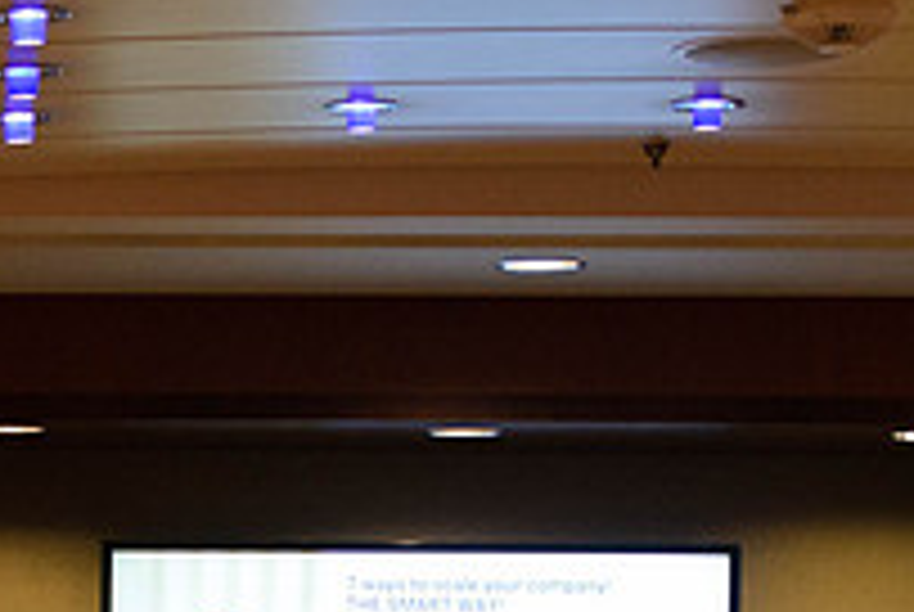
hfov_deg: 14.2
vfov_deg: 9.8
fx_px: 3483
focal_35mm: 137
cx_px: -338
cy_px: 817
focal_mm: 32
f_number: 4.2
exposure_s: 1/60
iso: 1250
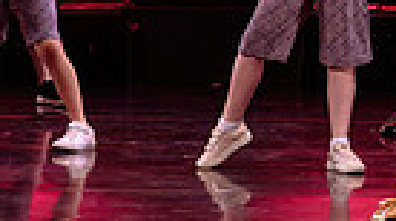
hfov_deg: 4.9
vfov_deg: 2.7
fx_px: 4590
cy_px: -202
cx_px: 3
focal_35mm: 438
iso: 1600
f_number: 2.8
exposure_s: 1/200
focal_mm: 90
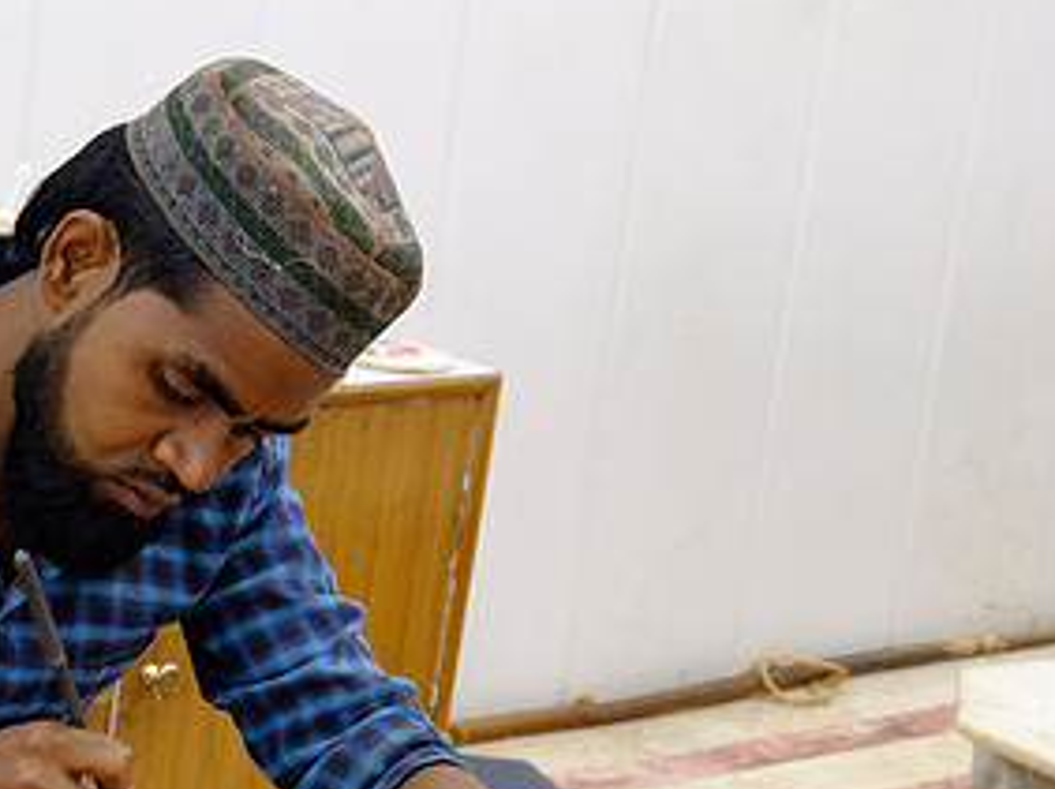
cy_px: 605
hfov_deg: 17.2
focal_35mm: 113
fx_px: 3441
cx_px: 97
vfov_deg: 13.0
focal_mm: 34.5
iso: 3200
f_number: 4.3
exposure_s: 1/100
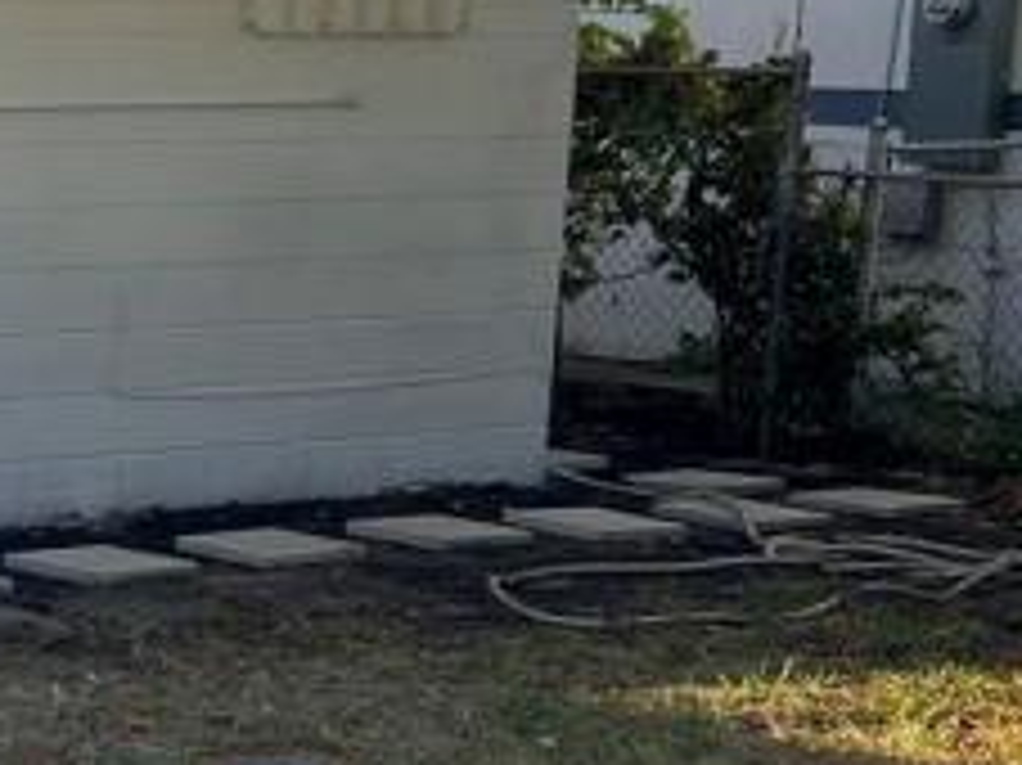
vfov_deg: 13.4
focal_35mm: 110
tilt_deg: -9.6
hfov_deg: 15.6
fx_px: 3246
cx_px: -770
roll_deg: -0.7
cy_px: 495
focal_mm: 5.7
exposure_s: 1/924
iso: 50
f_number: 1.5
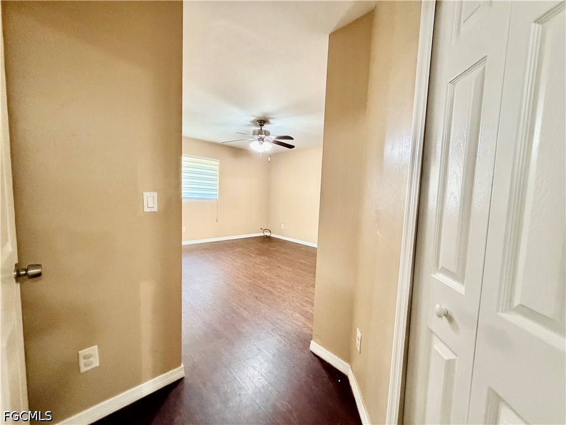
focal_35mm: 14
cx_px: 283
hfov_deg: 102.1
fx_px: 229
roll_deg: -2.3
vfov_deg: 85.7
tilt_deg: -5.2
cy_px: 212
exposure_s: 1/60
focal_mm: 2.22
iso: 640
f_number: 2.2
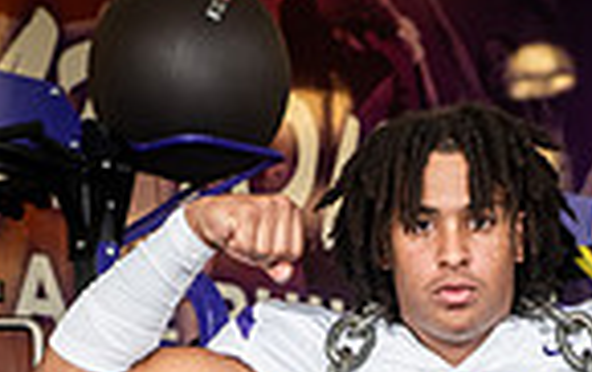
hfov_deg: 13.2
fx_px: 2552
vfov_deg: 7.8
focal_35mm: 158
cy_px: 867
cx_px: 478
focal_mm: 50
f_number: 7.1
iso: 800
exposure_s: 1/250
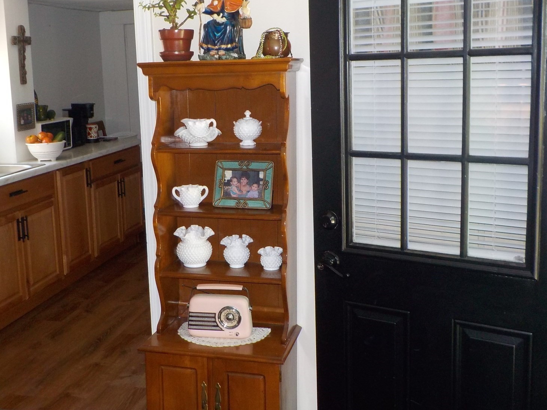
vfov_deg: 34.2
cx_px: 228
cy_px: 165
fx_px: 664
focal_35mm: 42
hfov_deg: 44.6
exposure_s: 1/30
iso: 200
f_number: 3.3
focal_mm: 4.1
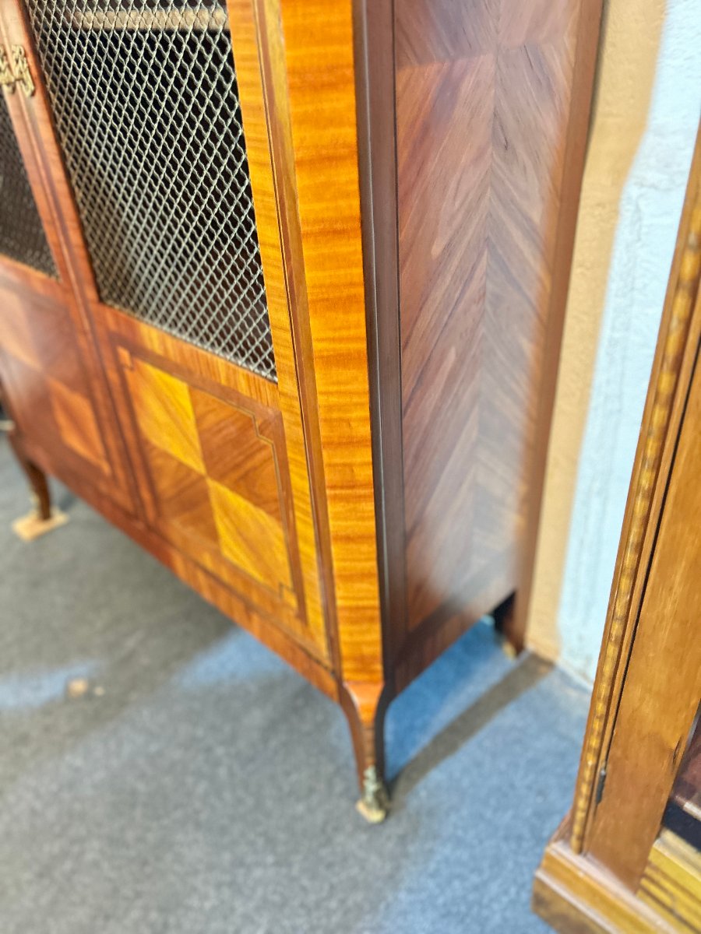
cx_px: 350
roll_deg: +6.6
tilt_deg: -35.7
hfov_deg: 53.1
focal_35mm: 26
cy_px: 467
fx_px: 702
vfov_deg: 67.3
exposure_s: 1/25
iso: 800
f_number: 1.5
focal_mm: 5.7
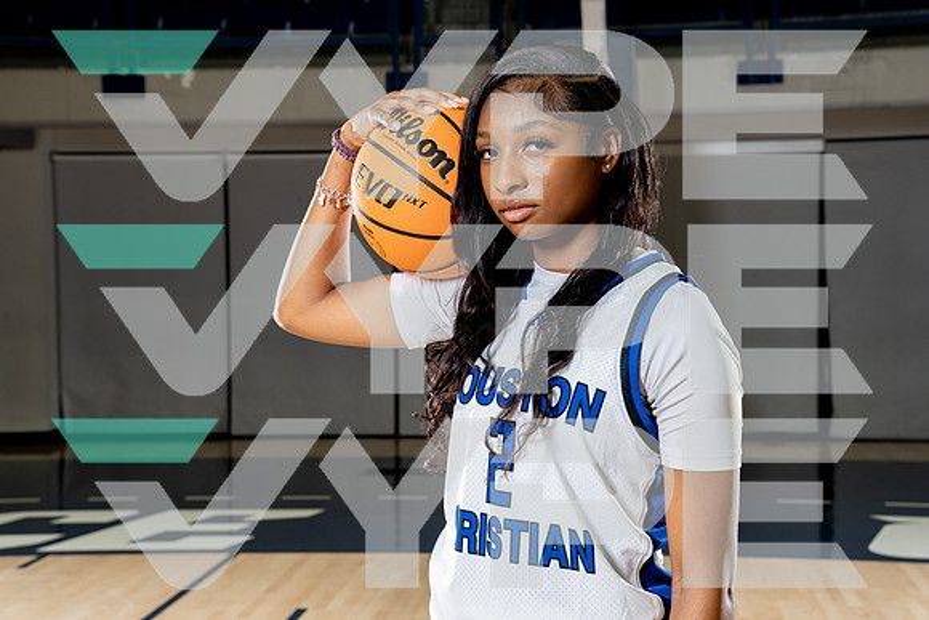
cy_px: 310
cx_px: 464
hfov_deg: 32.4
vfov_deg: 21.9
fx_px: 1600
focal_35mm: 62
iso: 640
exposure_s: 1/250
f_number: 8
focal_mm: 62
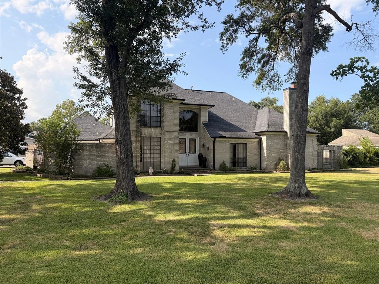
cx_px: 190
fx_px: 263
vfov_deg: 56.8
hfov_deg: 71.6
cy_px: 142
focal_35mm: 24
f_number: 1.78
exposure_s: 1/3021
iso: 100
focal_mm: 6.76
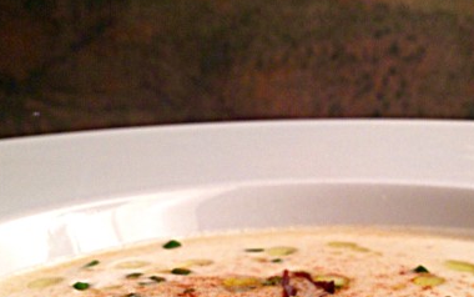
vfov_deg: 18.8
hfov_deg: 29.4
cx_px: 339
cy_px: 207
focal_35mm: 69
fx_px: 892
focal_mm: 4.12
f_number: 2.4
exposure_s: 1/20
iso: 64
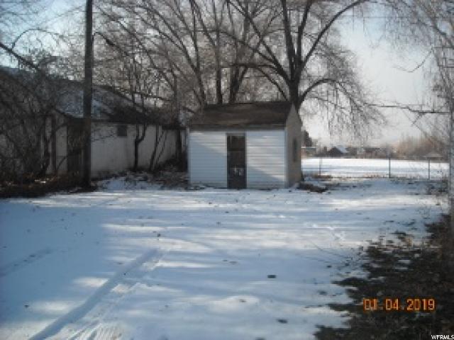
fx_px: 459
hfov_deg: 52.6
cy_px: 170
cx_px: 227
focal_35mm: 35
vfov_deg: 40.7
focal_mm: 5.7
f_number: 5.6
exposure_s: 1/250
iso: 64
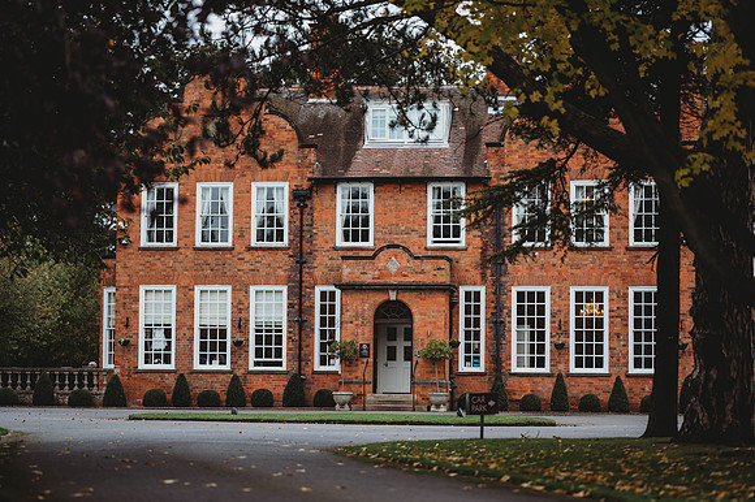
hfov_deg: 23.9
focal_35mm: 85
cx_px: 378
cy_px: 251
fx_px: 1782
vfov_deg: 16.1
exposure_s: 1/200
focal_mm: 85
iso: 100
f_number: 1.8
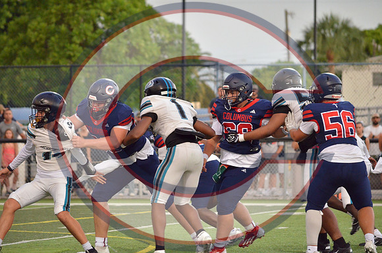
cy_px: 126
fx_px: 2859
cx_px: 191
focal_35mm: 270
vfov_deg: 5.1
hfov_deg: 7.6
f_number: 5
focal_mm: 180
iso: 2800
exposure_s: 1/500
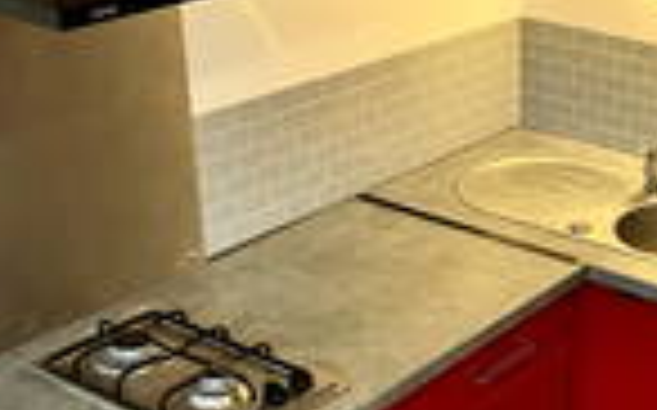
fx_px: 1306
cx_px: 590
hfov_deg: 27.3
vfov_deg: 17.8
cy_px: 234
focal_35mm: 73
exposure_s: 1/50
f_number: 1.8
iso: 125
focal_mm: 3.99
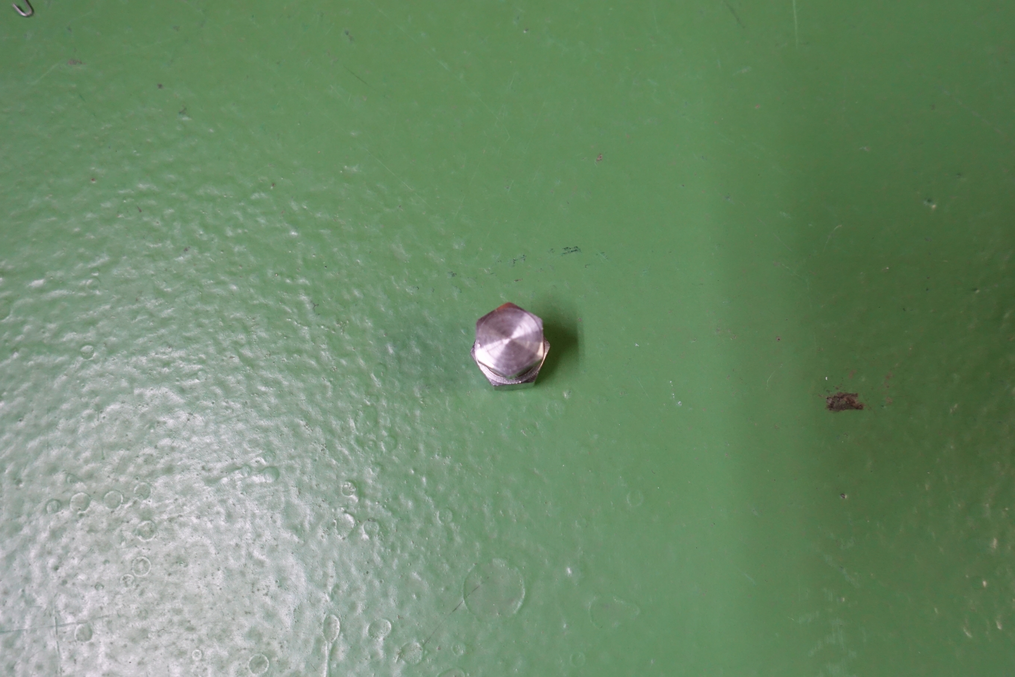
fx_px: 1071
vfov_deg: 35.1
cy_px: 338
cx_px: 508
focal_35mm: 38
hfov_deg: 50.7
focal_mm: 13.92
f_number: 2.8
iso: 800
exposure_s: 1/40
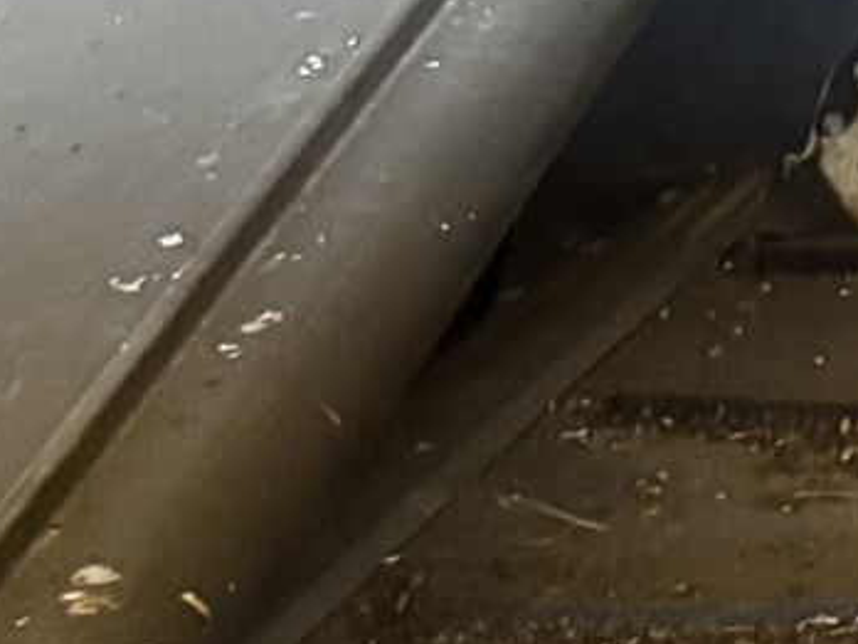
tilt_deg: -20.8
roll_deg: -0.9
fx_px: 3792
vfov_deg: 9.6
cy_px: -74
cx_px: 2510
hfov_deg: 10.0
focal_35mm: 153
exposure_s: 1/40
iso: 500
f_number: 1.6
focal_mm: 5.96
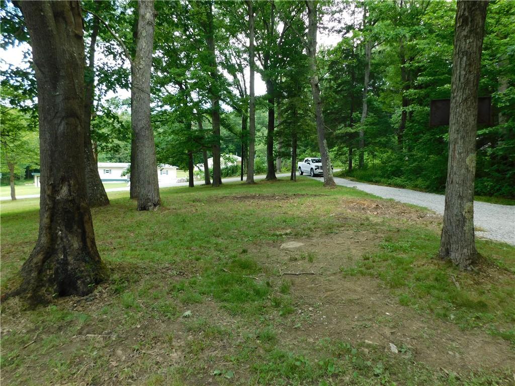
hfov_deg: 73.9
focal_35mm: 23
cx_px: 258
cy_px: 193
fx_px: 342
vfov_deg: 58.9
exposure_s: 1/200
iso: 125
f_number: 3
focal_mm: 4
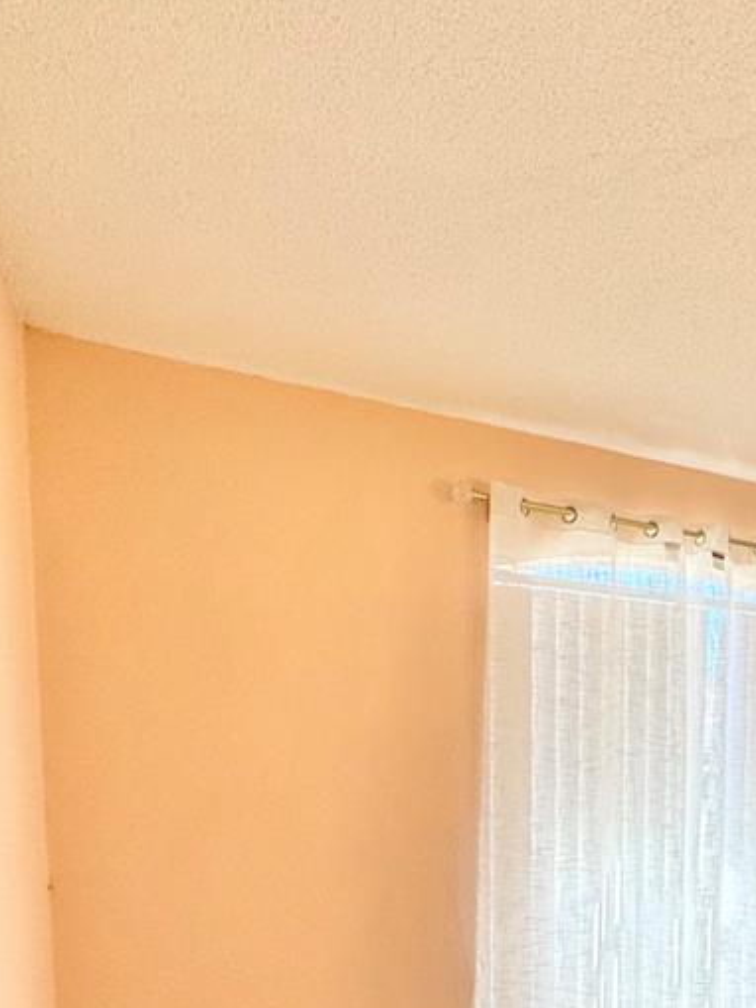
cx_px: 859
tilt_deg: -3.3
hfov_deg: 35.7
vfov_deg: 50.7
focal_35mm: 33
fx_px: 961
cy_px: 856
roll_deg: -1.4
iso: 40
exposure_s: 1/146
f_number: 2.2
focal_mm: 2.22
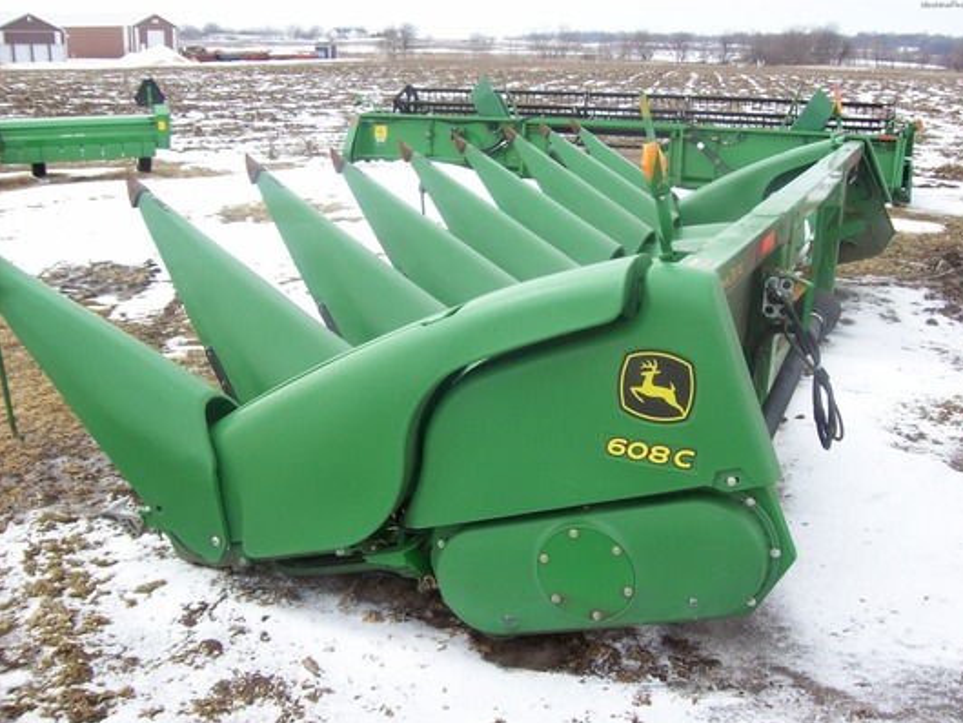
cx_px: 493
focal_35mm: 37
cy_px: 368
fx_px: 1030
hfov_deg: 50.1
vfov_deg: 38.7
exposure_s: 1/344
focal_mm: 6
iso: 80
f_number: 4.8
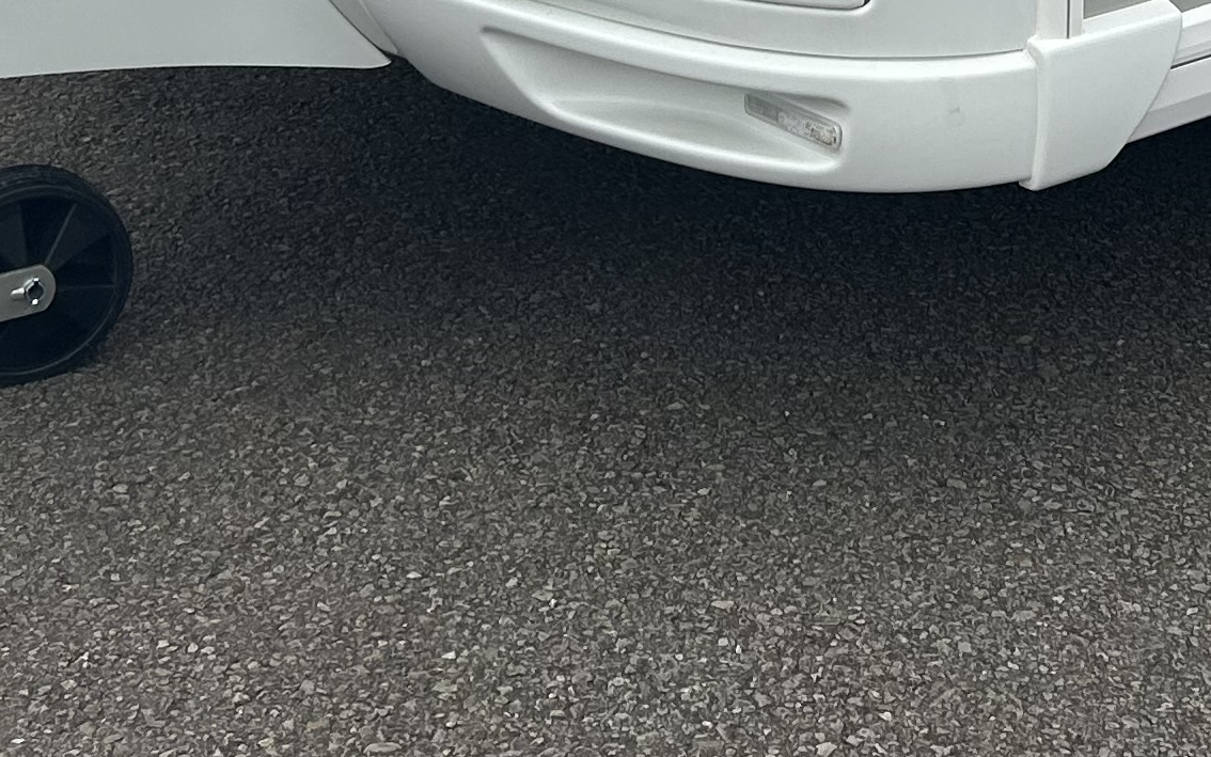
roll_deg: -0.1
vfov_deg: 12.0
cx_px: 1108
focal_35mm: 98
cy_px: -709
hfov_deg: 20.7
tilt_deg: -3.4
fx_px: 3235
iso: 50
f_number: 1.5
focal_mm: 5.7
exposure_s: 1/1488
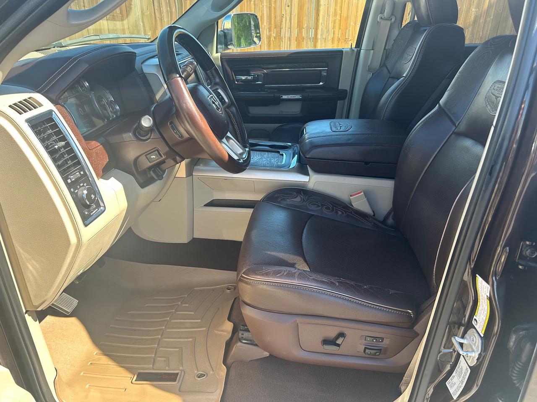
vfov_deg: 53.1
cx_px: 268
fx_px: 403
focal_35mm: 26
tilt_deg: -24.8
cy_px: 201
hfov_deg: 67.3
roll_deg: -0.2
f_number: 1.5
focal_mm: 5.7
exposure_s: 1/309
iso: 50
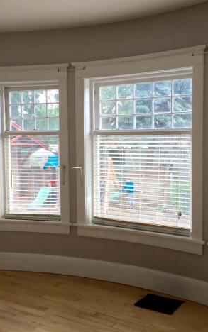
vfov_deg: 47.2
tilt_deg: -1.2
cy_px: 170
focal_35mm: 42
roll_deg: +0.8
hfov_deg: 30.6
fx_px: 380
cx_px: 107
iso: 40
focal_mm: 4.15
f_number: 2.2
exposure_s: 1/120
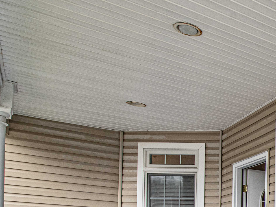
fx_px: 351
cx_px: 418
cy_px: 247
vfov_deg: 28.6
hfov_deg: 27.9
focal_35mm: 44
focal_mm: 14
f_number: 9
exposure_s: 1/125
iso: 450
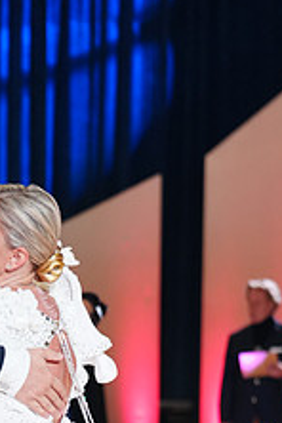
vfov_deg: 9.9
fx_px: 2397
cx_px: -39
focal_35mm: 204
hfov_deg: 6.7
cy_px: 499
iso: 2000
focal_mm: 78
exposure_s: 1/400
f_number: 2.8
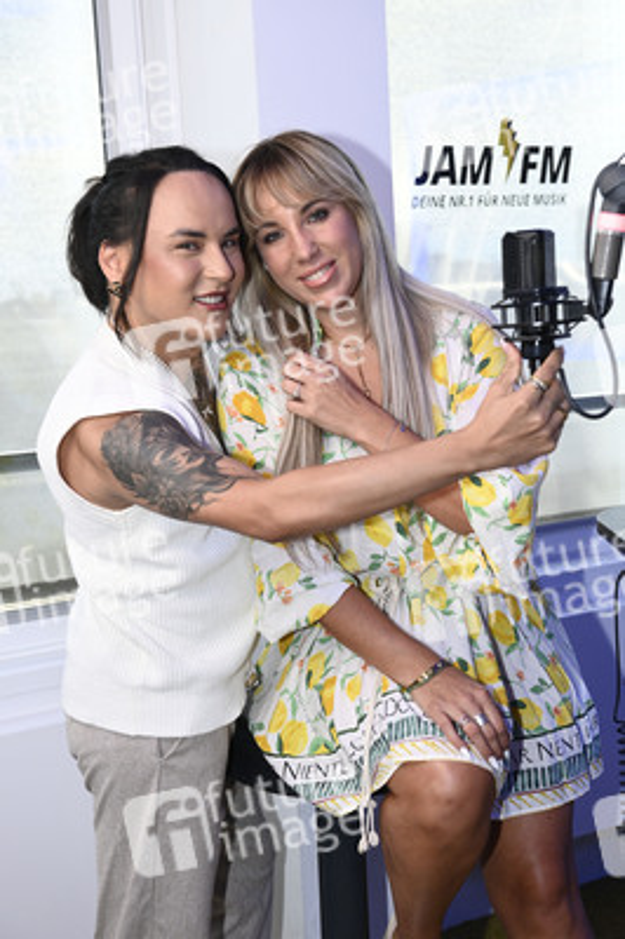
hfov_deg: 25.9
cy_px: 470
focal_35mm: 52
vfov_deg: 38.2
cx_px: 312
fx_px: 1356
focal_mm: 52
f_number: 4.5
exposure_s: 1/200
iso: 1250
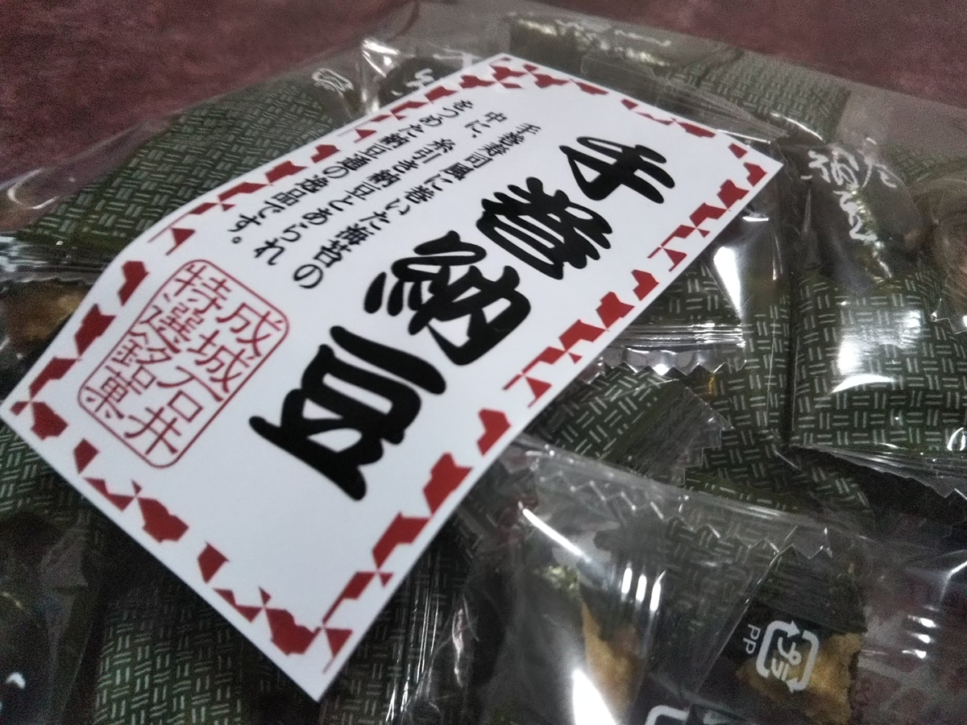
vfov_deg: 46.8
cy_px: 362
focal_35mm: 30
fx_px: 838
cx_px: 484
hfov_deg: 60.0
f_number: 2.2
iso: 250
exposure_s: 1/30
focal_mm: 4
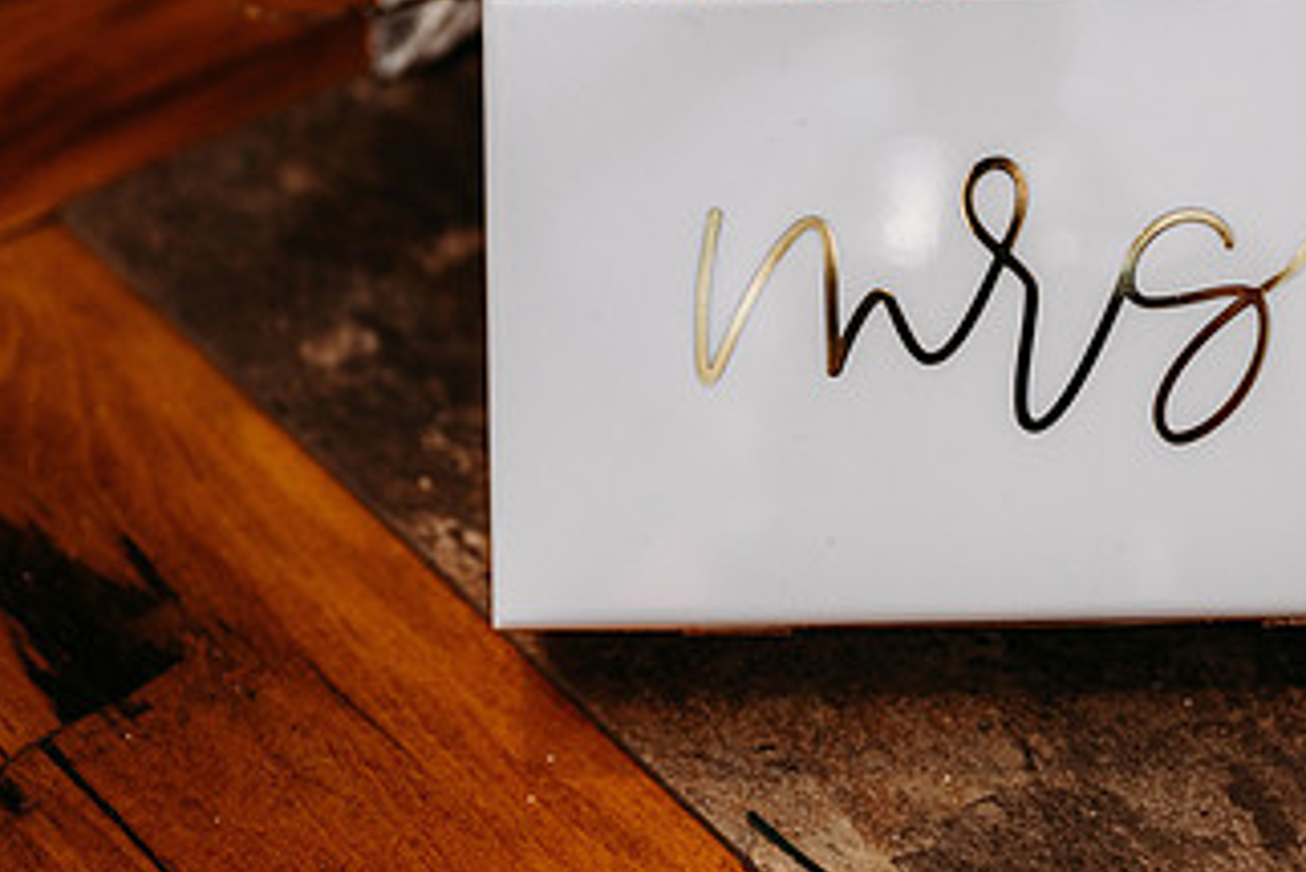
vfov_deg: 16.9
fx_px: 2940
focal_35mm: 81
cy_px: 375
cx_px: 977
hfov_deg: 24.8
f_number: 3.2
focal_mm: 45
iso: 800
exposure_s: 1/200
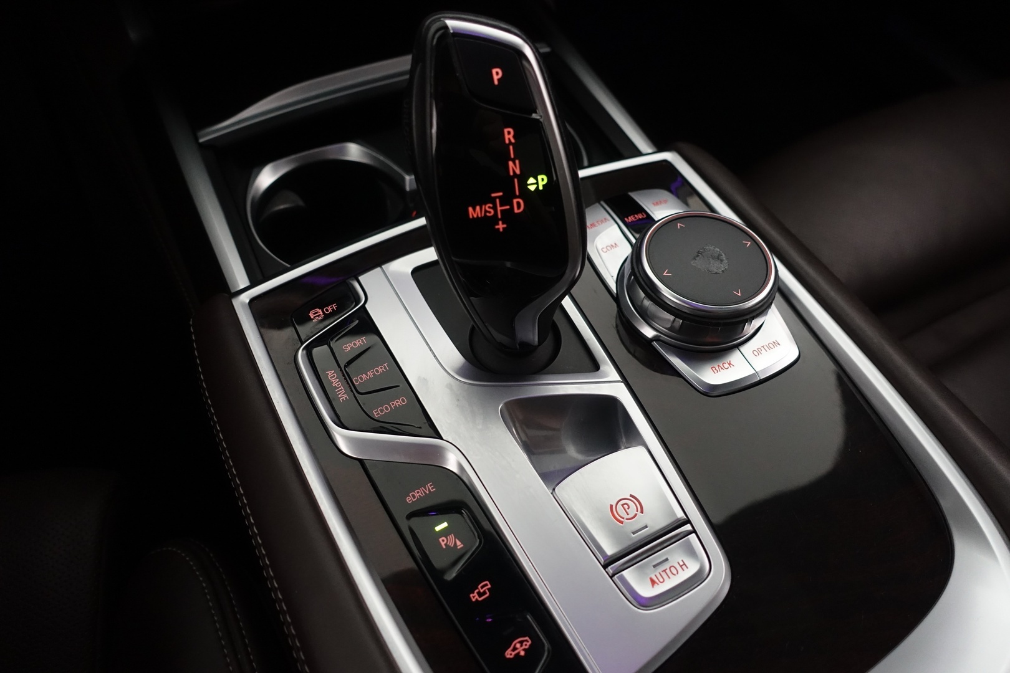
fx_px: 673
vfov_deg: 53.1
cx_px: 505
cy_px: 336
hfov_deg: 73.7
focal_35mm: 24
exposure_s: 1/50
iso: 1000
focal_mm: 8.8
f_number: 2.5
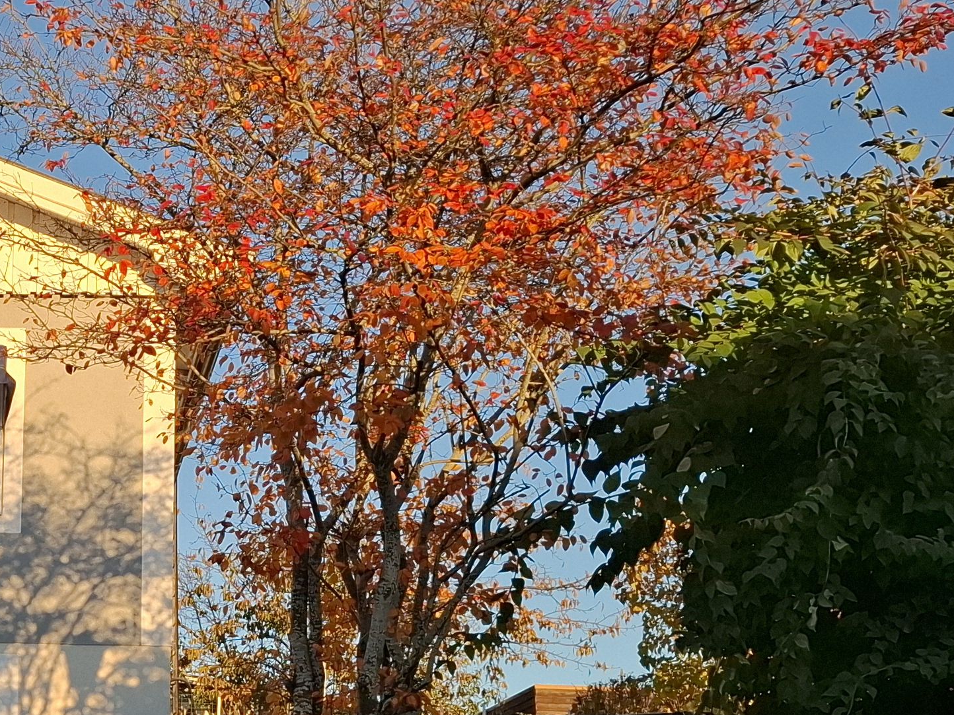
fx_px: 1791
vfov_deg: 22.0
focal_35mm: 65
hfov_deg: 27.5
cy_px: 672
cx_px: -77
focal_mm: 5.54
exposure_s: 1/1230
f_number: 1.8
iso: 50
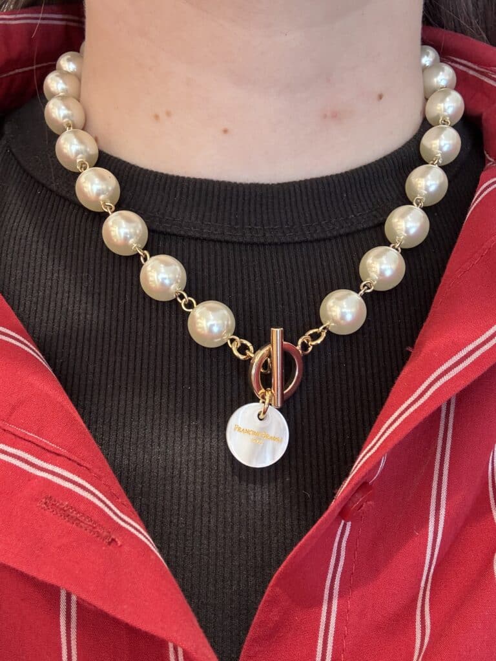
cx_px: 248
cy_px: 330
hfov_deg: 46.8
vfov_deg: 60.0
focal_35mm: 30
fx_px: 573
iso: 160
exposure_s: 1/50
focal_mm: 2.69
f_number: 1.9
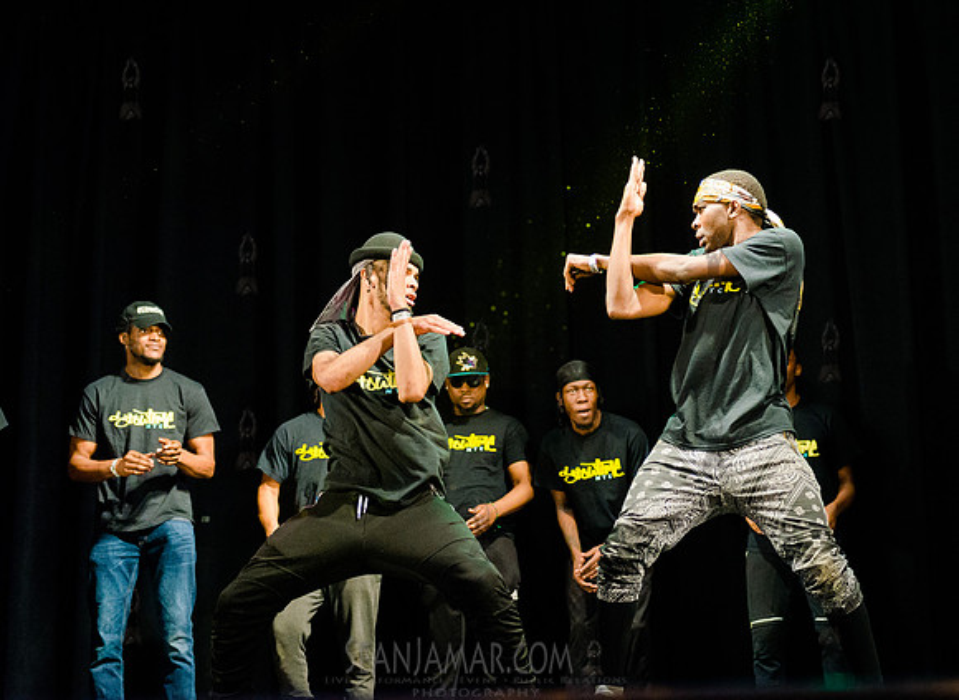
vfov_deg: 21.3
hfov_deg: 28.9
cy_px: 322
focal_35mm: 68
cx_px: 572
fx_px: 1859
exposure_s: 1/1000
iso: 4000
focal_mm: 58
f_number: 2.8
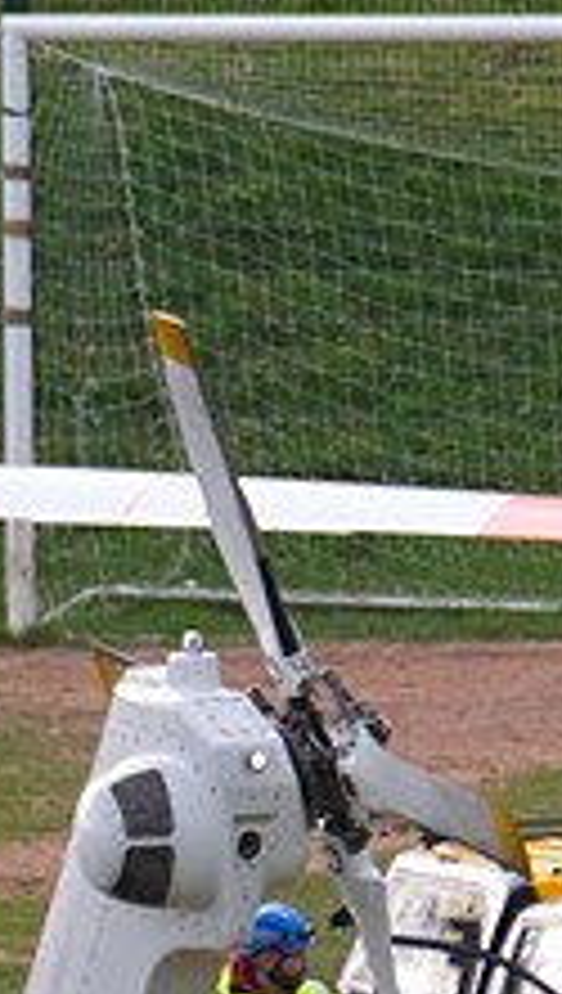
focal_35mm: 2555
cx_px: -274
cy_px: 877
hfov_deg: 0.5
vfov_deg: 0.8
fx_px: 67406
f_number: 5.6
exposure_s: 1/340
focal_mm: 400
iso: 800
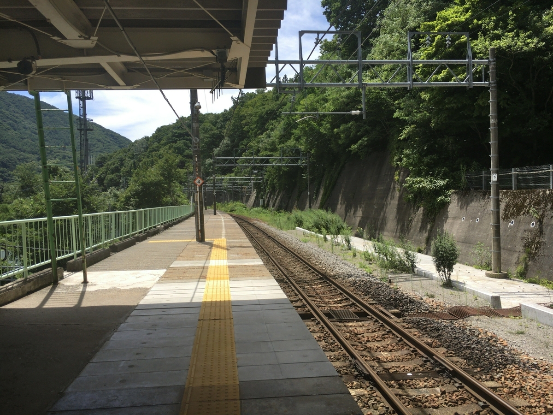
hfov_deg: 61.7
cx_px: 276
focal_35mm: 29
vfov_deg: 48.2
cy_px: 208
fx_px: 463
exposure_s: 1/962
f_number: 2.2
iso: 25
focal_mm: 4.15
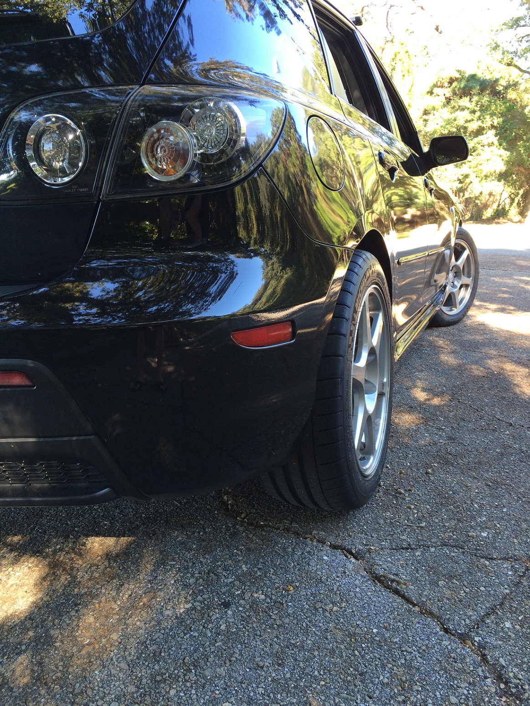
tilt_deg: -11.8
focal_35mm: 29
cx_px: 265
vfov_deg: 61.7
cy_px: 353
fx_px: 592
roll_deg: +0.6
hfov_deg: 48.2
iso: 40
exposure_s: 1/60
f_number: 2.2
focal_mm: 4.15
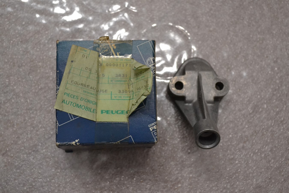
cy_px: 96
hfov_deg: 41.1
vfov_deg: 28.1
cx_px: 144
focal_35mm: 48
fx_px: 385
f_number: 4.8
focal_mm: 32
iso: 2800
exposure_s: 1/60
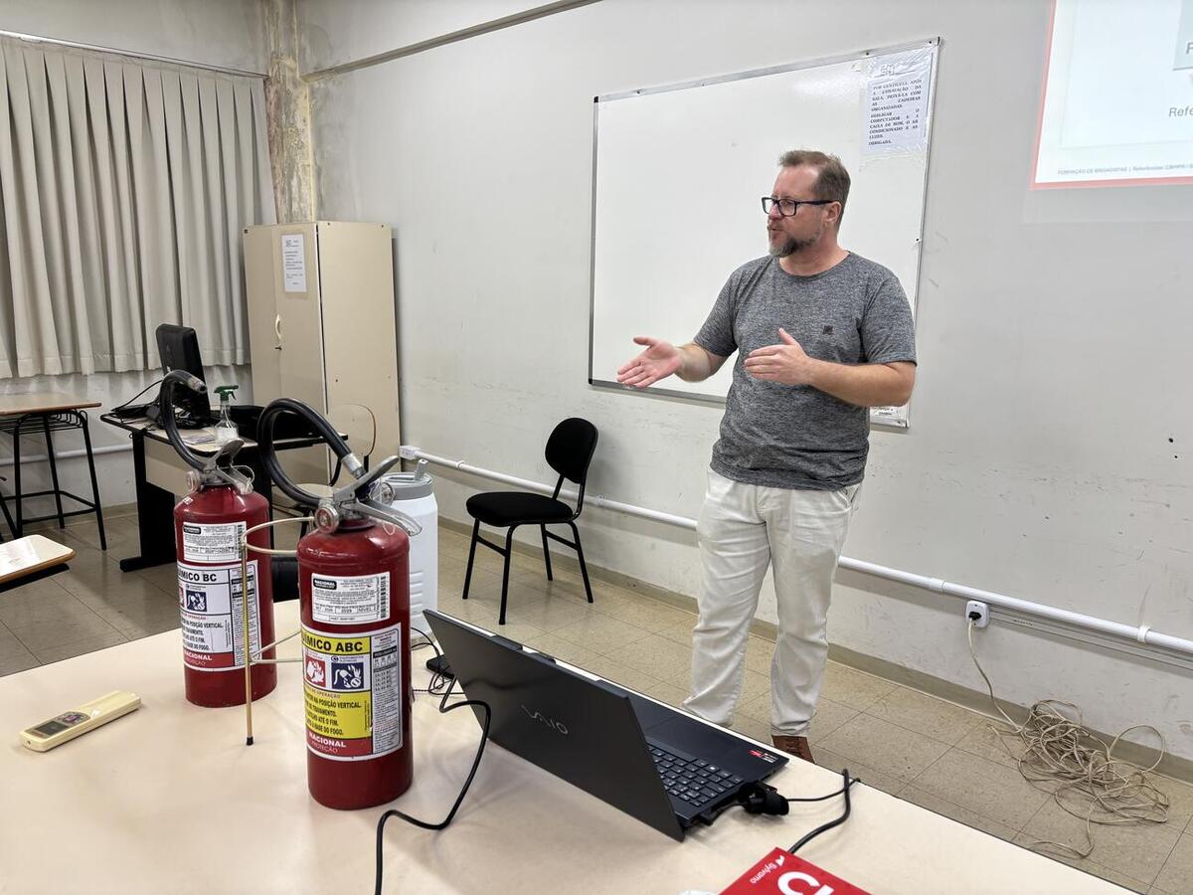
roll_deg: -0.9
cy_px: 448
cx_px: 596
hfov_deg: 67.3
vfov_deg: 53.1
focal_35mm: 26
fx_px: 896
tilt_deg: -9.9
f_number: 1.6
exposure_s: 1/60
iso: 64
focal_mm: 5.96
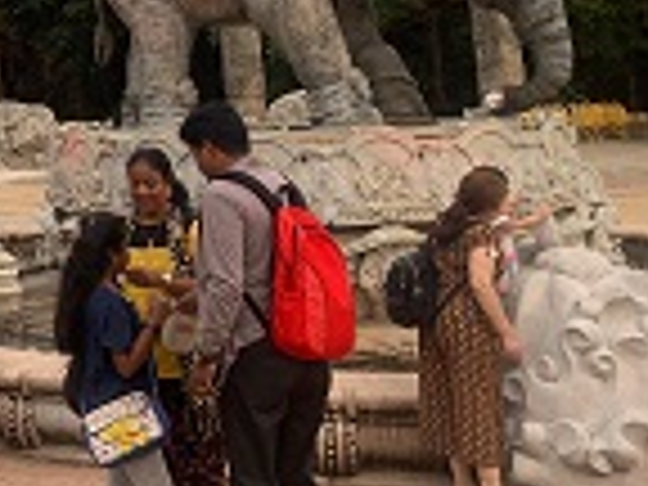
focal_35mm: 73
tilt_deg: +8.4
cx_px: -256
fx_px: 1367
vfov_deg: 19.2
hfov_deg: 22.9
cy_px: -74
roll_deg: +2.4
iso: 32
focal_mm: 4.25
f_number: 1.8
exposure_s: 1/121
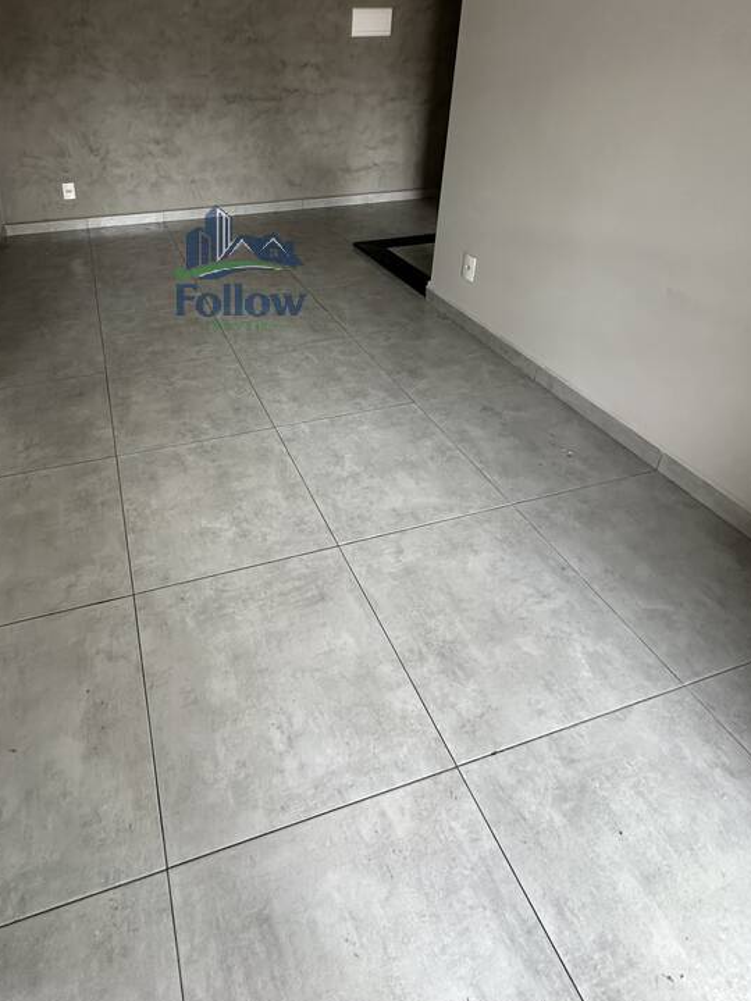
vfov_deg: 74.7
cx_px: 242
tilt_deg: -22.2
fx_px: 607
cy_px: 282
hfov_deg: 61.7
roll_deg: -0.6
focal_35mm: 21
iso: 320
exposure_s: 1/77
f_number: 2.2
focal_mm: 2.22
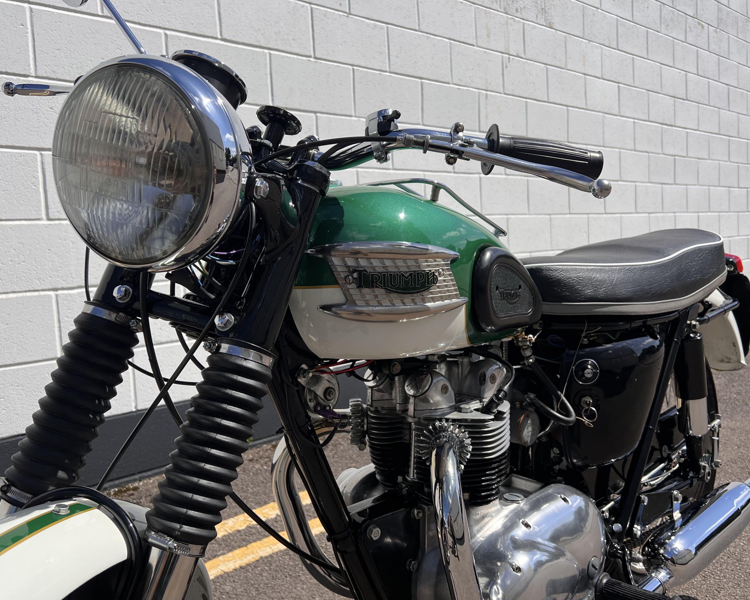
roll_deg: +1.6
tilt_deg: -4.3
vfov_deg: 51.5
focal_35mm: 28
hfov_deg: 62.2
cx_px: 389
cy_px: 302
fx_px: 622
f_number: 1.5
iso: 50
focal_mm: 5.7
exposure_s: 1/5587
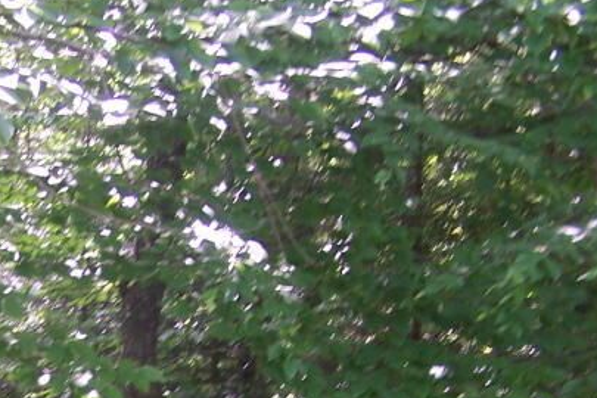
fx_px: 1658
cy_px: 534
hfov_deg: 19.4
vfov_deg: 13.2
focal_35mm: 100
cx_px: -97
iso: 80
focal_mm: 6.3
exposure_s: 1/40
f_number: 2.8
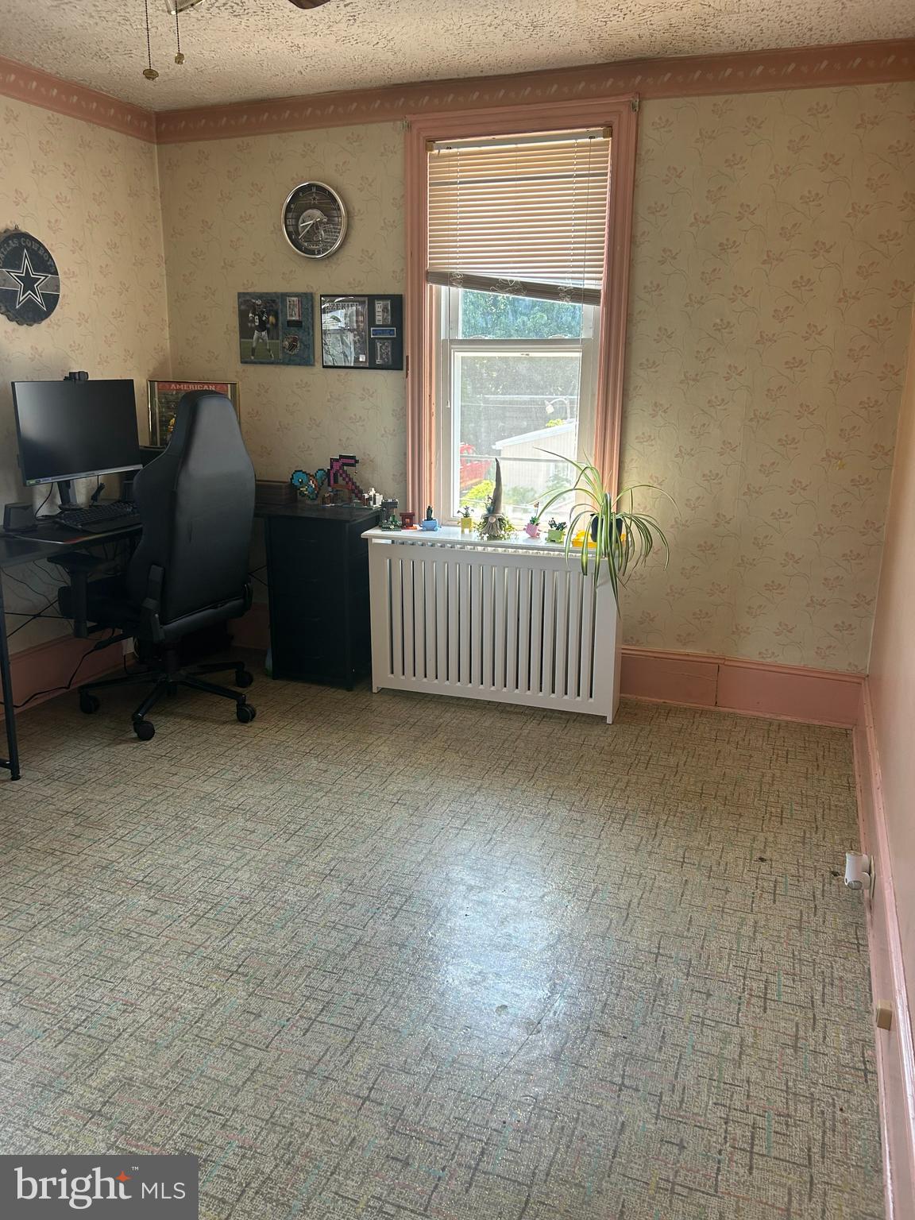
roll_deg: -0.5
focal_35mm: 26
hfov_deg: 53.1
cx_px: 458
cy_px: 610
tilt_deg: -13.4
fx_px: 916
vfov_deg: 67.3
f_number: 1.5
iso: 80
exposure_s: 1/121
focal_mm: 5.7
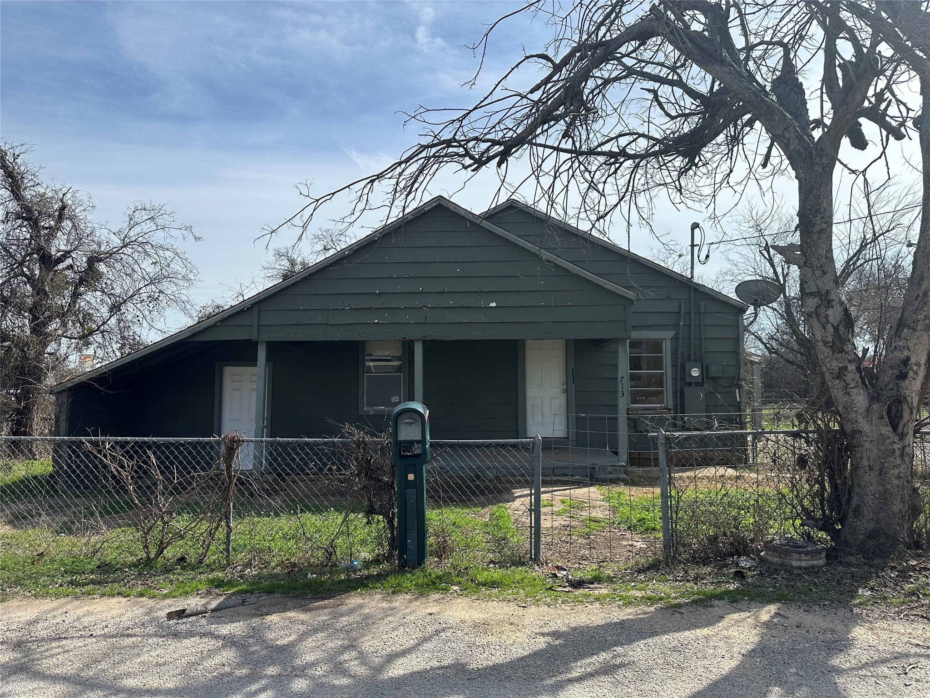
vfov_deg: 56.8
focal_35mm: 24
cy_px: 349
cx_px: 465
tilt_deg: +3.2
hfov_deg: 71.6
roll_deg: +0.7
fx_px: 645
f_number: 1.78
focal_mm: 6.86
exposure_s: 1/5263
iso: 80
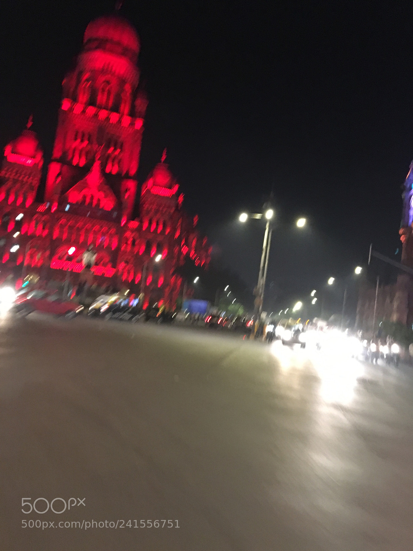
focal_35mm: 29
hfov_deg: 48.2
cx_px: 206
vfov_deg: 61.7
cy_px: 276
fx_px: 461
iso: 400
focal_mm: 4.15
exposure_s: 1/17
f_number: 2.2
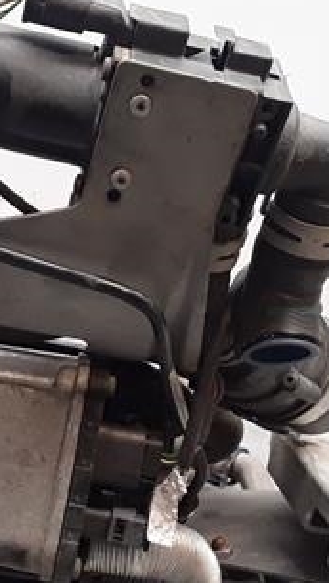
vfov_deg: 32.5
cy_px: 403
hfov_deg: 18.4
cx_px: 13
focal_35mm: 64
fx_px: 991
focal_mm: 2.91
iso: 64
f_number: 1.9
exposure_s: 1/50
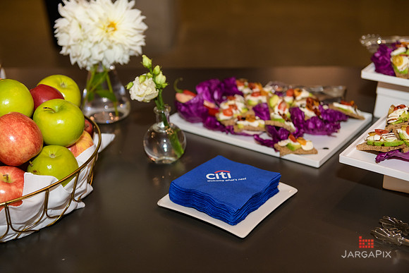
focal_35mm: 55
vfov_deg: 24.6
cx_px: 204
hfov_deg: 36.2
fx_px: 625
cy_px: 136
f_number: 3.2
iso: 1250
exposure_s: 1/125
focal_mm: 55
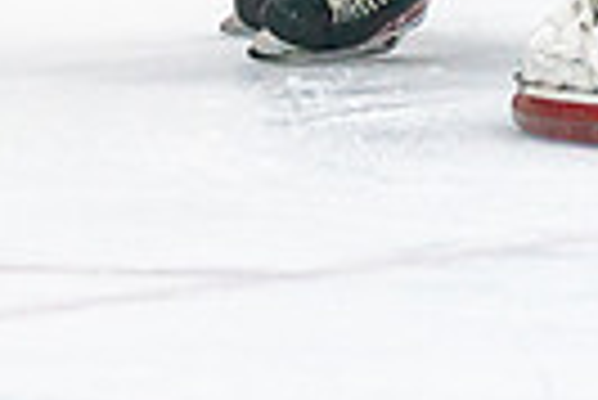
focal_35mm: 805
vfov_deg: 1.7
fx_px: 13386
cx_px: -414
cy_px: -363
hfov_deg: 2.6
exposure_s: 1/1000
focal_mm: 164
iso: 3200
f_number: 2.8
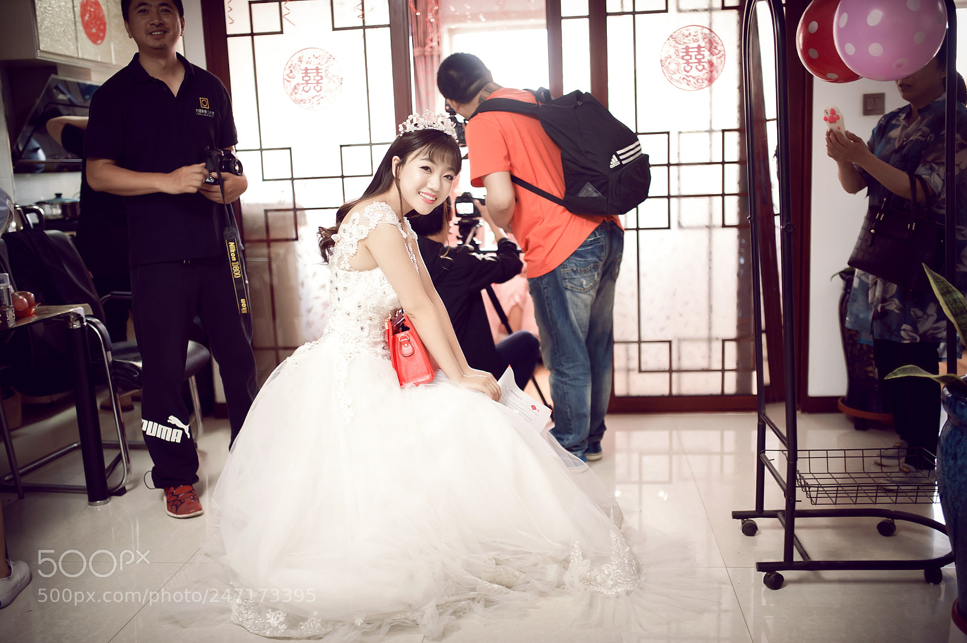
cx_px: 484
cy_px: 322
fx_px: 940
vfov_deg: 37.8
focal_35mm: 35
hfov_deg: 54.5
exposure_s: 1/100
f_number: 1.4
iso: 1000
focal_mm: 35
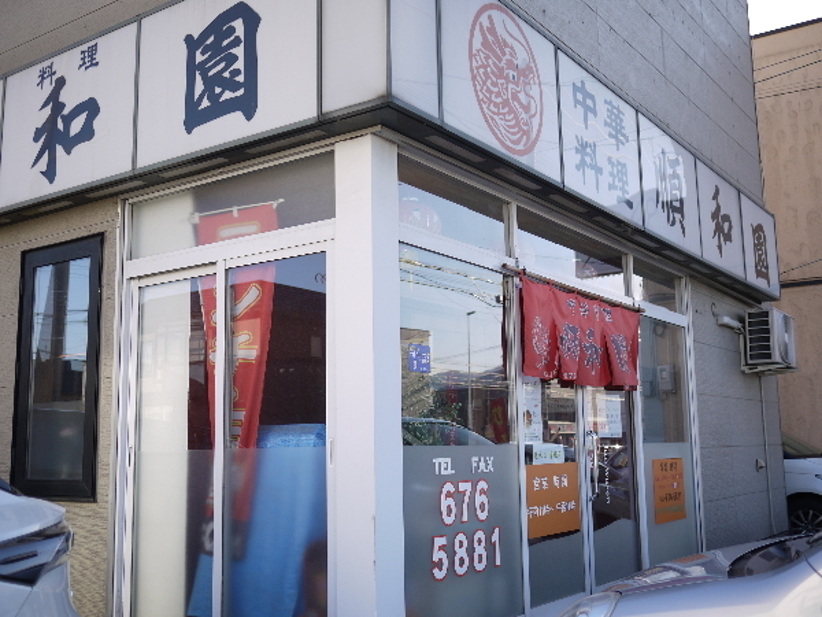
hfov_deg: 46.8
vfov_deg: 36.0
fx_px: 950
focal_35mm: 40
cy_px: 308
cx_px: 411
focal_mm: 20
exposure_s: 1/1300
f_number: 2
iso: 100
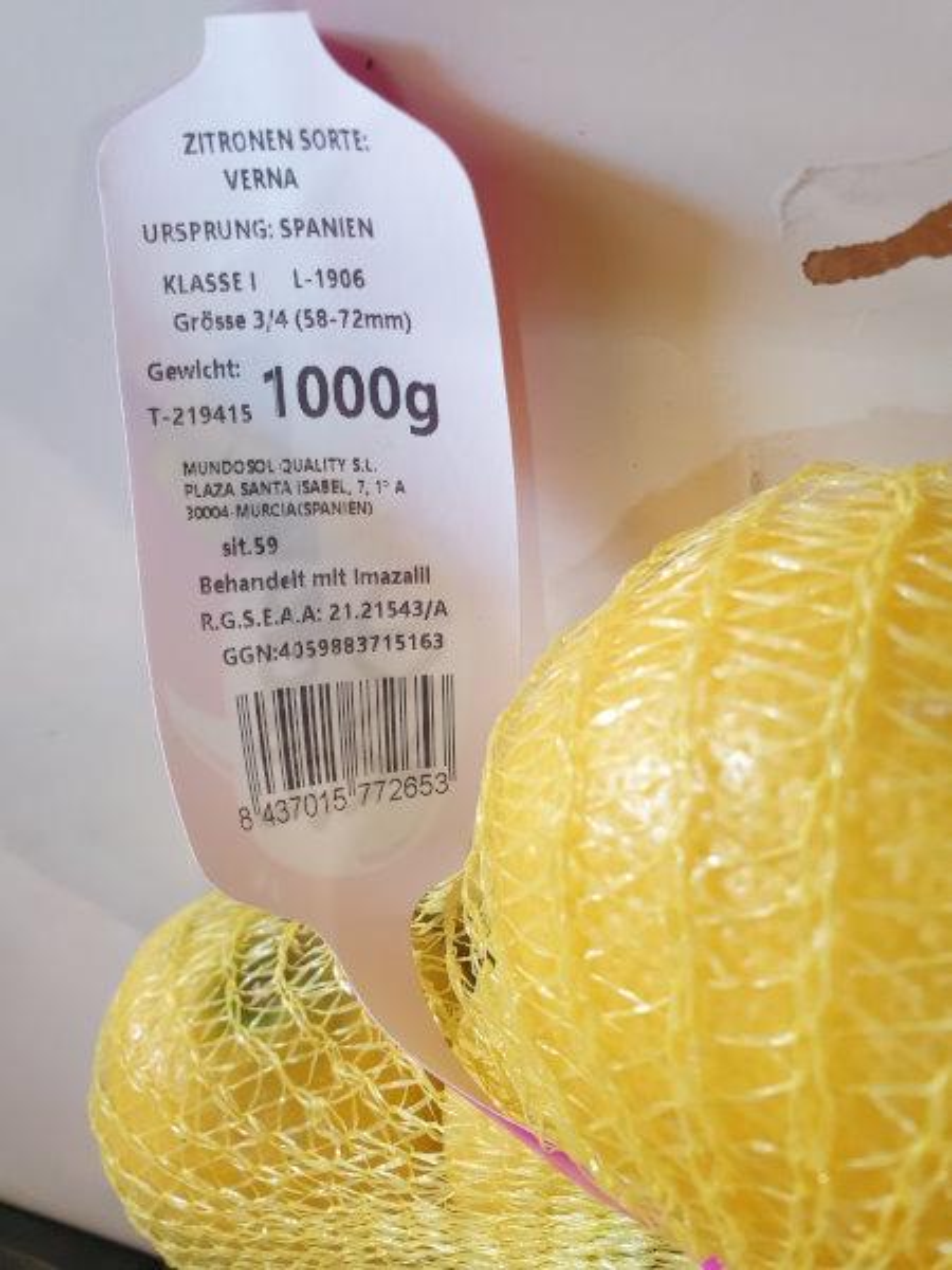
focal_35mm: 26
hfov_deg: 53.1
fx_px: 953
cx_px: 476
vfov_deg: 67.3
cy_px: 635
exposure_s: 1/50
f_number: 2.4
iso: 250
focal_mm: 4.3
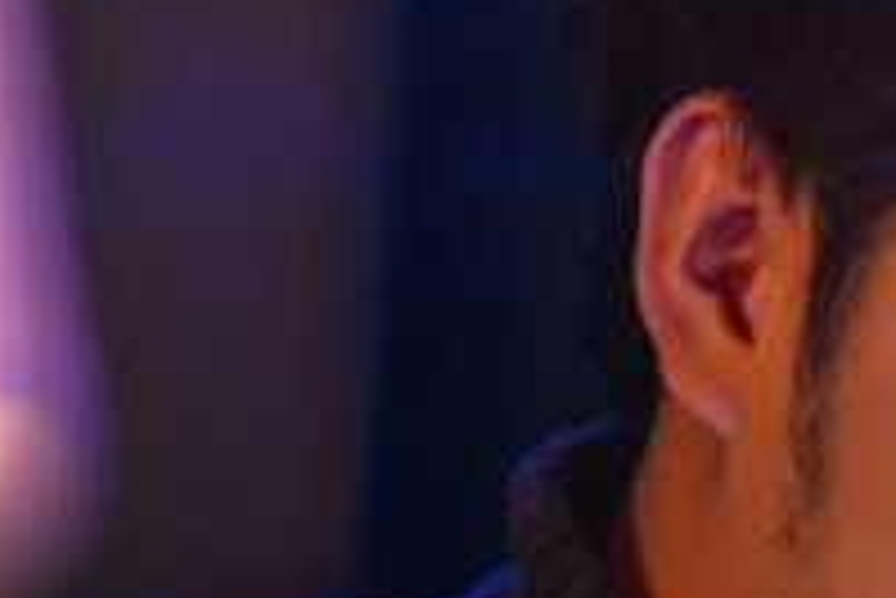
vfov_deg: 3.1
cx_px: 1544
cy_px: 1117
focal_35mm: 438
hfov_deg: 4.7
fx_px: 10909
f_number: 1.8
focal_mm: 85
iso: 1600
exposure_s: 1/400
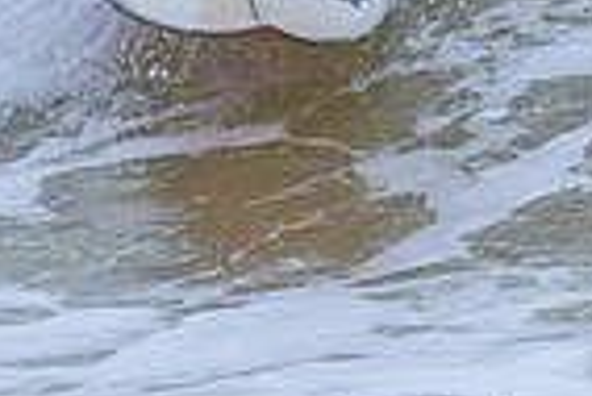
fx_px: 62354
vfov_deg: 0.4
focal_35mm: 3788
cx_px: 807
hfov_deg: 0.5
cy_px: -343
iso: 4000
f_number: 11
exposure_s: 1/2000
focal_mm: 800
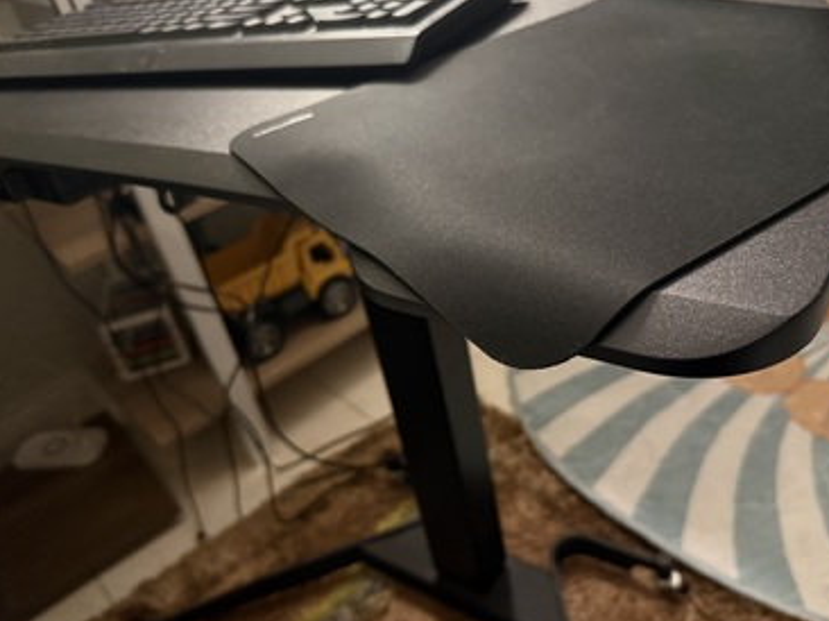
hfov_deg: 60.0
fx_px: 718
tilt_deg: -35.0
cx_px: 438
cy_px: 330
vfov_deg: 46.7
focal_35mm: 30
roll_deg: +12.1
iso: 1250
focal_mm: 6.76
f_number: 1.78
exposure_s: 1/30
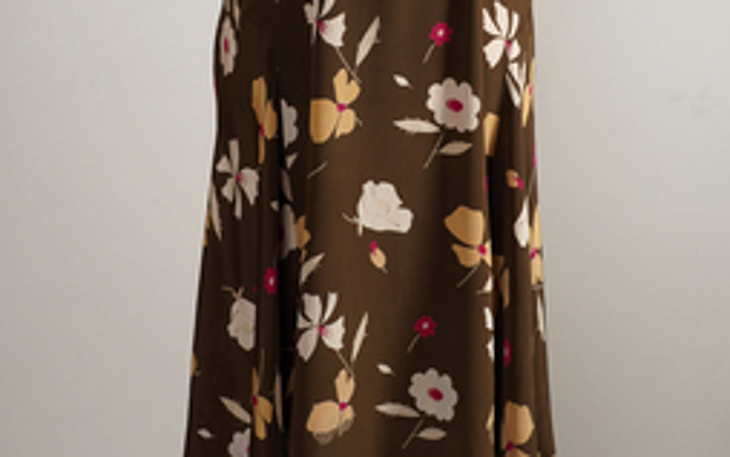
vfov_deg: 17.1
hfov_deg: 27.5
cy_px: 16
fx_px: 1493
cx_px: 369
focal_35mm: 75
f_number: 7.1
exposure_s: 1/13
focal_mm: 32
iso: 200
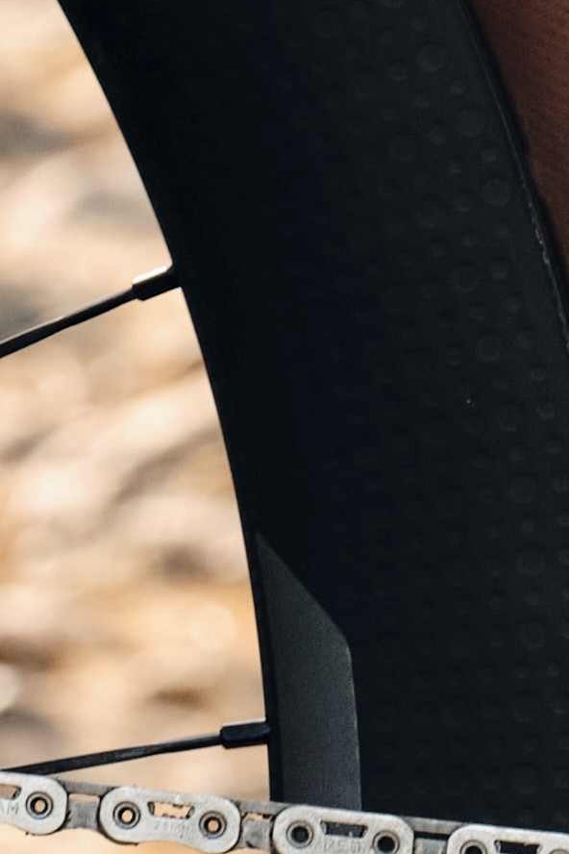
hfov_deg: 1.0
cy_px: 1012
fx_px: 33971
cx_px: 4
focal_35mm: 1433
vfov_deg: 1.4
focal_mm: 140
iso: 500
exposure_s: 1/160
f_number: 8
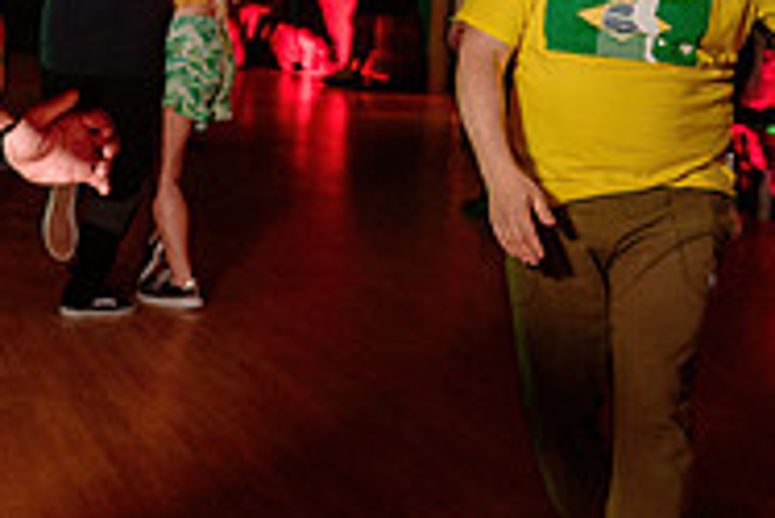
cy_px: 141
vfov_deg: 13.4
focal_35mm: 102
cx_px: -283
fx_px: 2197
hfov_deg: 18.4
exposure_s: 1/60
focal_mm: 29
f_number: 2.8
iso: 1000
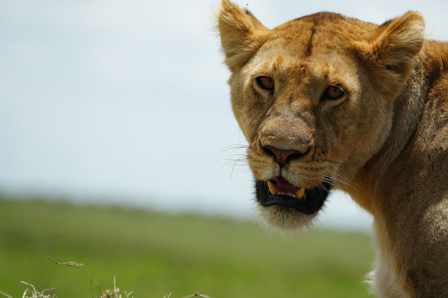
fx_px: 4864
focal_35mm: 391
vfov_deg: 3.5
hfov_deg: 5.3
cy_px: 146
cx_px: 253
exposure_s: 1/320
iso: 100
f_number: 7.1
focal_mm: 314
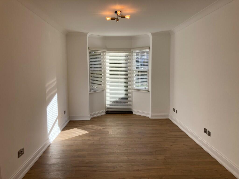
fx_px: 193
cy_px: 90
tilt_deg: -4.9
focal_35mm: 28
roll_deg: +0.5
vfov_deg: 49.7
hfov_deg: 63.4
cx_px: 120
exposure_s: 1/296
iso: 20
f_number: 1.8
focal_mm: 3.99
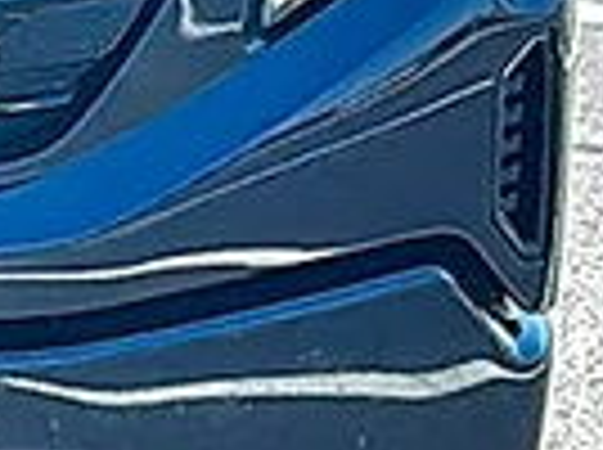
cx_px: -756
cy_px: -200
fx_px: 3460
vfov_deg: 7.3
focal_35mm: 199
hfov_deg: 9.1
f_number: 1.78
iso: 80
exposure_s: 1/2165
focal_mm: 6.86
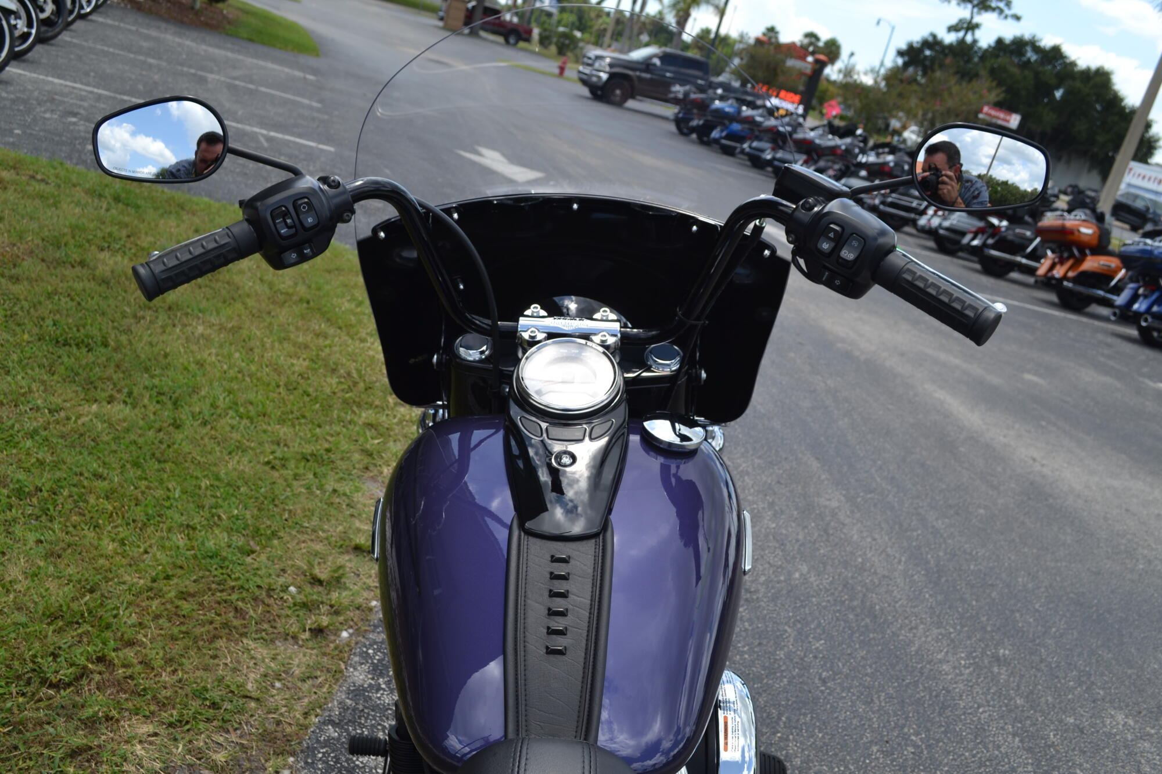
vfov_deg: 40.0
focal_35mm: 33
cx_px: 581
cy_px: 387
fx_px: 1065
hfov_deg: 57.2
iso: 100
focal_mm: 22
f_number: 7.1
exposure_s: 1/200
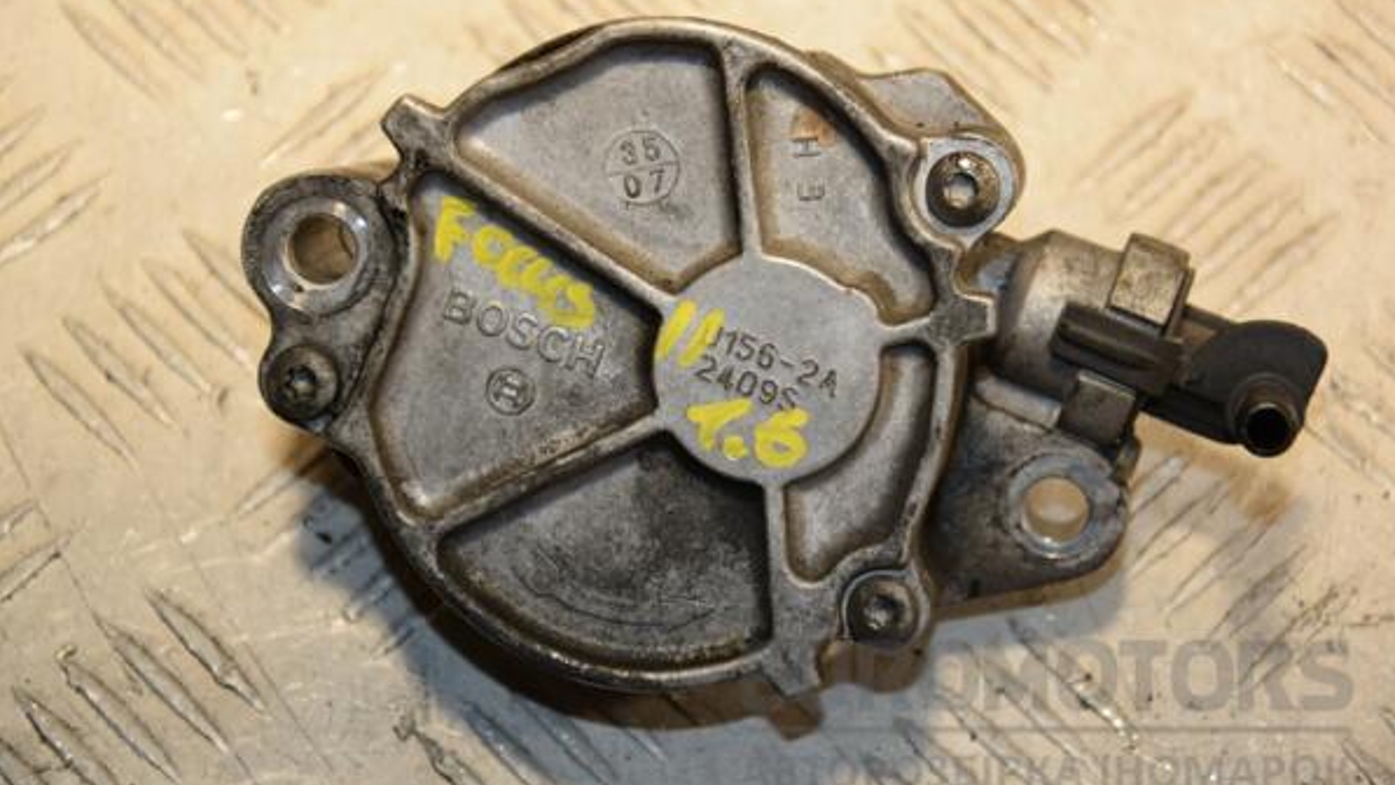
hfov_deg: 18.1
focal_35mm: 119
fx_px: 4385
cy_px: 364
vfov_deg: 10.2
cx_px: 696
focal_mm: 75
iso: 800
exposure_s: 1/200
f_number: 5.3
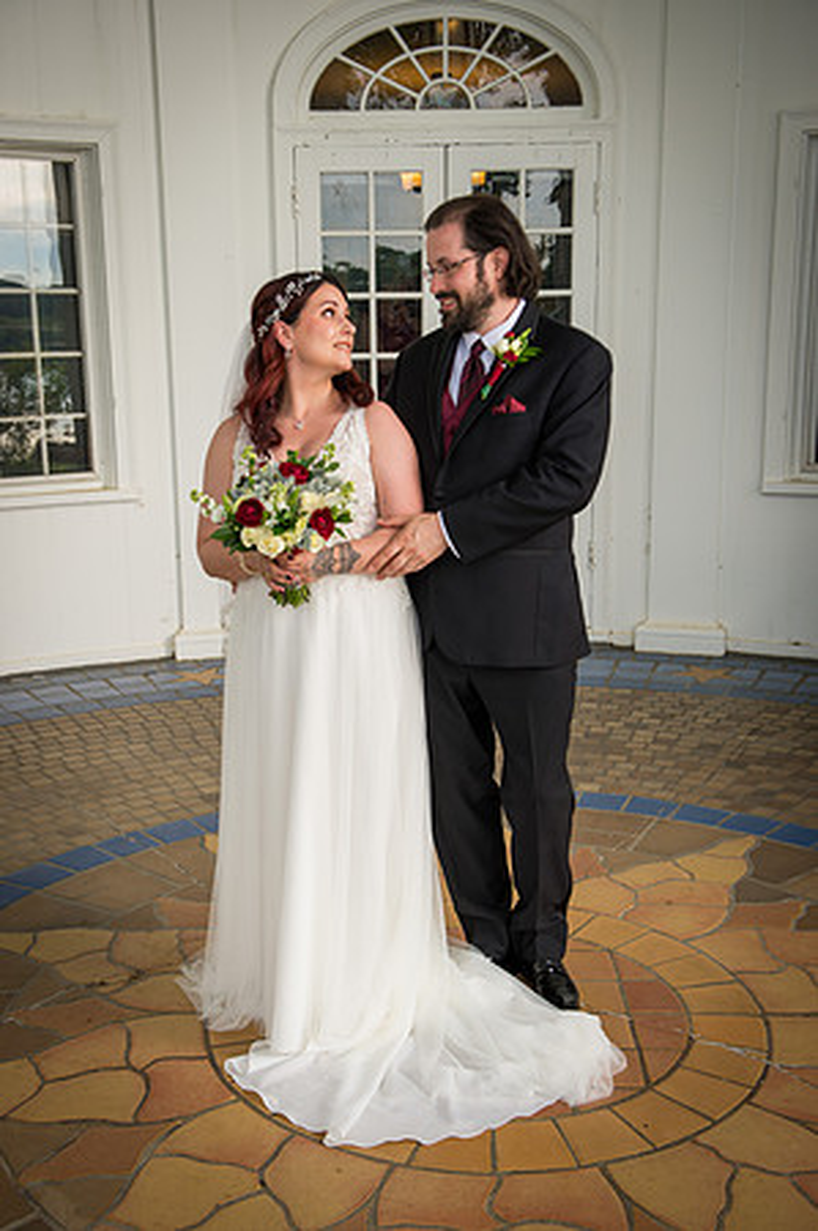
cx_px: 409
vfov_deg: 44.5
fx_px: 1503
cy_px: 616
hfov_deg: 30.4
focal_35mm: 44
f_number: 4.8
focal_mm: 44
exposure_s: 1/250
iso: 400
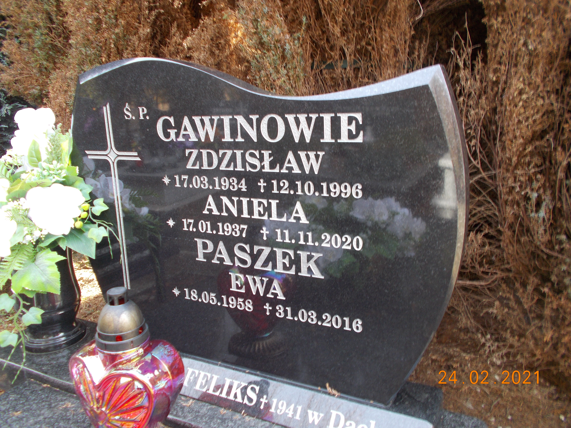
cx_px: 286
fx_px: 495
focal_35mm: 30
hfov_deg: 60.0
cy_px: 214
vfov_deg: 46.8
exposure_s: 1/25
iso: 100
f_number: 3.4
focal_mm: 5.3
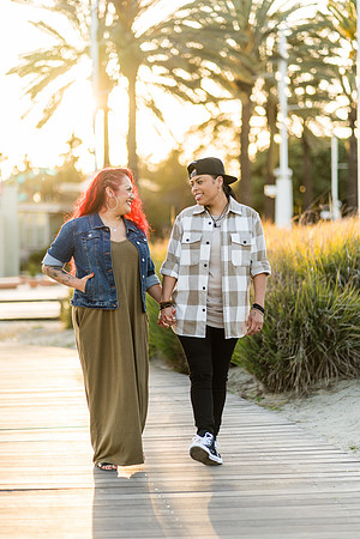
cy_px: 270
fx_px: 1275
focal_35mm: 85
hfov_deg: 16.1
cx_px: 180
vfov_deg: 23.9
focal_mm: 85
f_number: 1.8
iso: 100
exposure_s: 1/800
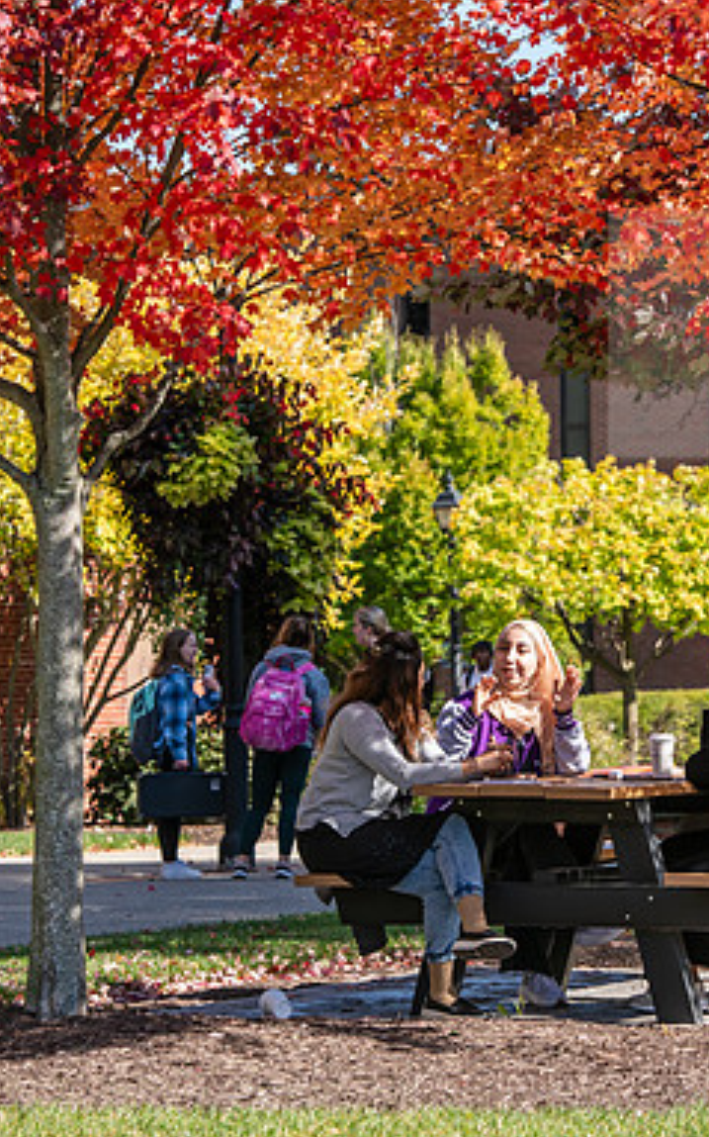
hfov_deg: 7.6
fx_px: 5355
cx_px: 519
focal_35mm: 173
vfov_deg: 12.1
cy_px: 568
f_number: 6.3
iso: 160
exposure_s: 1/250
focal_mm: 112
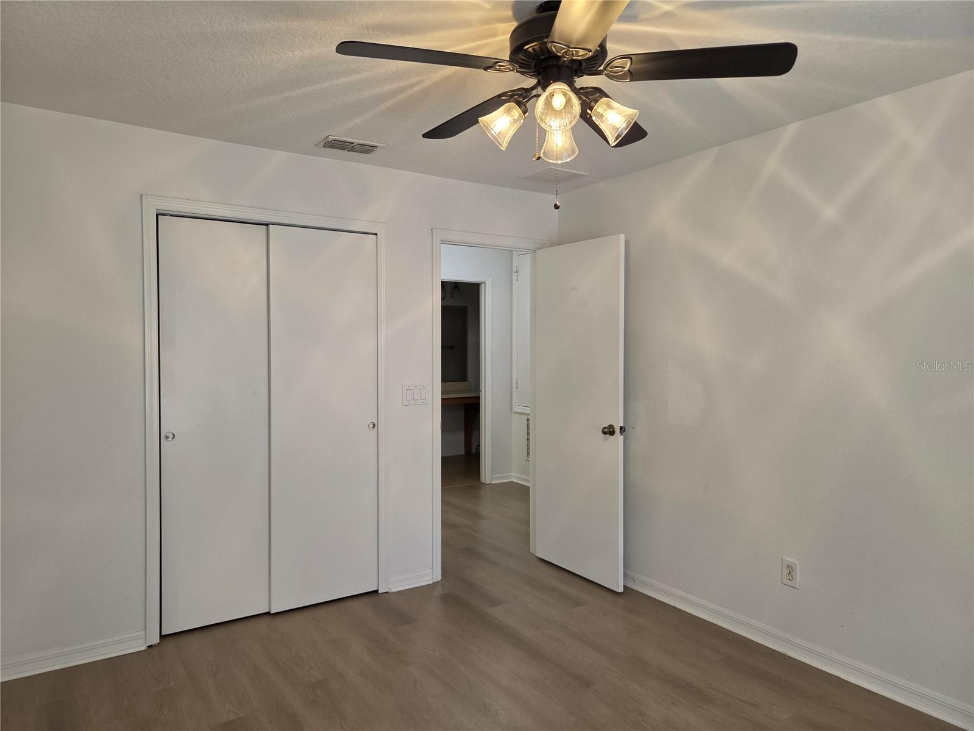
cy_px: 366
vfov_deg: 58.9
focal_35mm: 23
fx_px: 647
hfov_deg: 73.9
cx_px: 487
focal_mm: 5.4
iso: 200
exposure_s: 1/120
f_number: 1.8
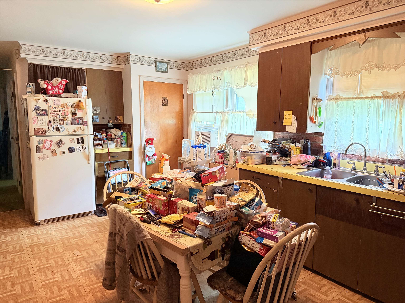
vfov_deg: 56.8
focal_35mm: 24
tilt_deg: -5.9
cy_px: 152
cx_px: 202
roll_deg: +0.5
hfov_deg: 71.6
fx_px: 281
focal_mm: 6.76
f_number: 1.78
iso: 640
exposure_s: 1/40
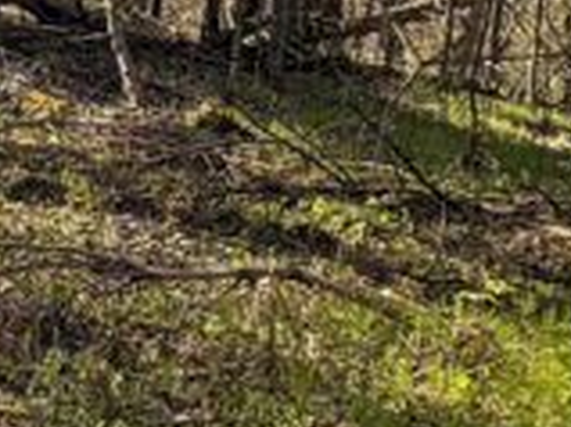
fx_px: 1549
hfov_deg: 16.7
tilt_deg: -3.8
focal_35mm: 94
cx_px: -508
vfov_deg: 15.5
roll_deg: +0.1
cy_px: 39
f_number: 2.2
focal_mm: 2.22
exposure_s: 1/502
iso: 64
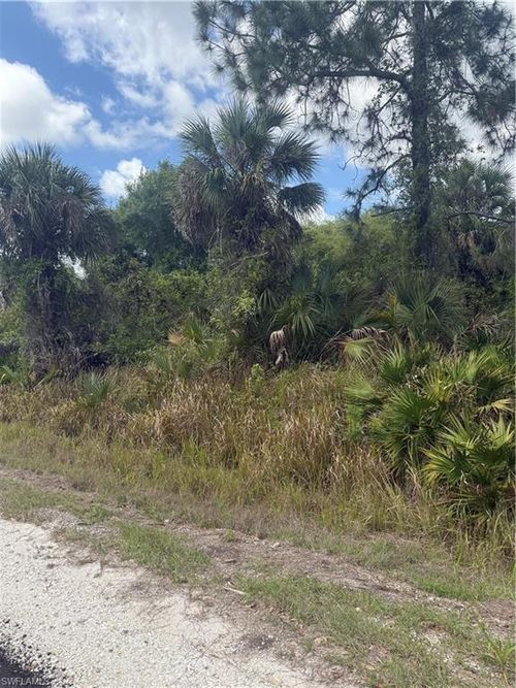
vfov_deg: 71.6
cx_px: 258
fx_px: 477
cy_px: 344
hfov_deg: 56.8
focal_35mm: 24
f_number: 1.78
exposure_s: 1/2801
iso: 100
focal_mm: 6.76
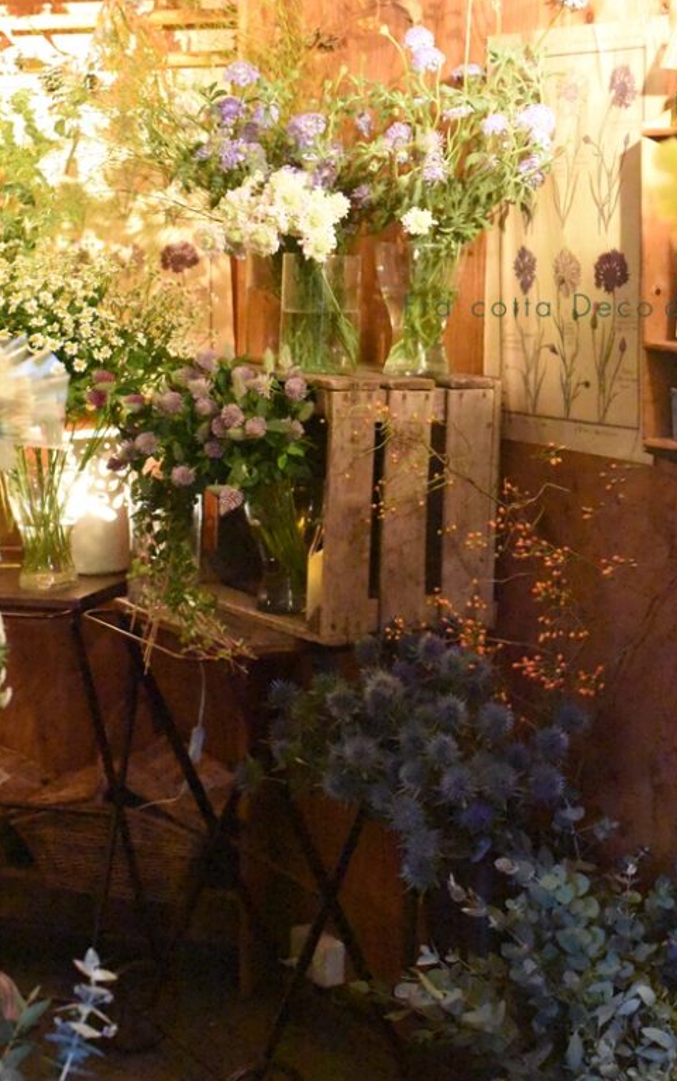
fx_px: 2006
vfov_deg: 30.2
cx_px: 252
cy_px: 475
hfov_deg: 19.1
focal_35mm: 68
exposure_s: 1/1000
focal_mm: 50
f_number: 4.5
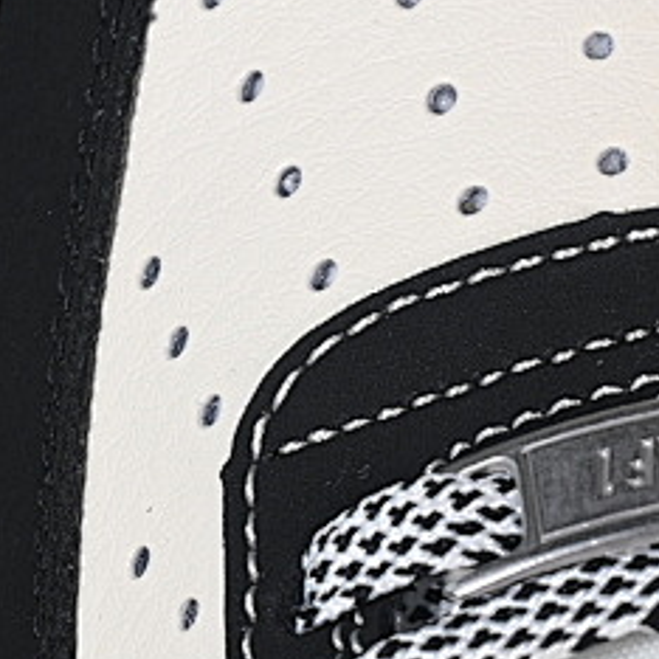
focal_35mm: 294
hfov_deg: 5.9
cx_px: 608
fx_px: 6332
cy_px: 293
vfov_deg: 6.0
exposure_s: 1/60
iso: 160
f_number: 6.3
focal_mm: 50
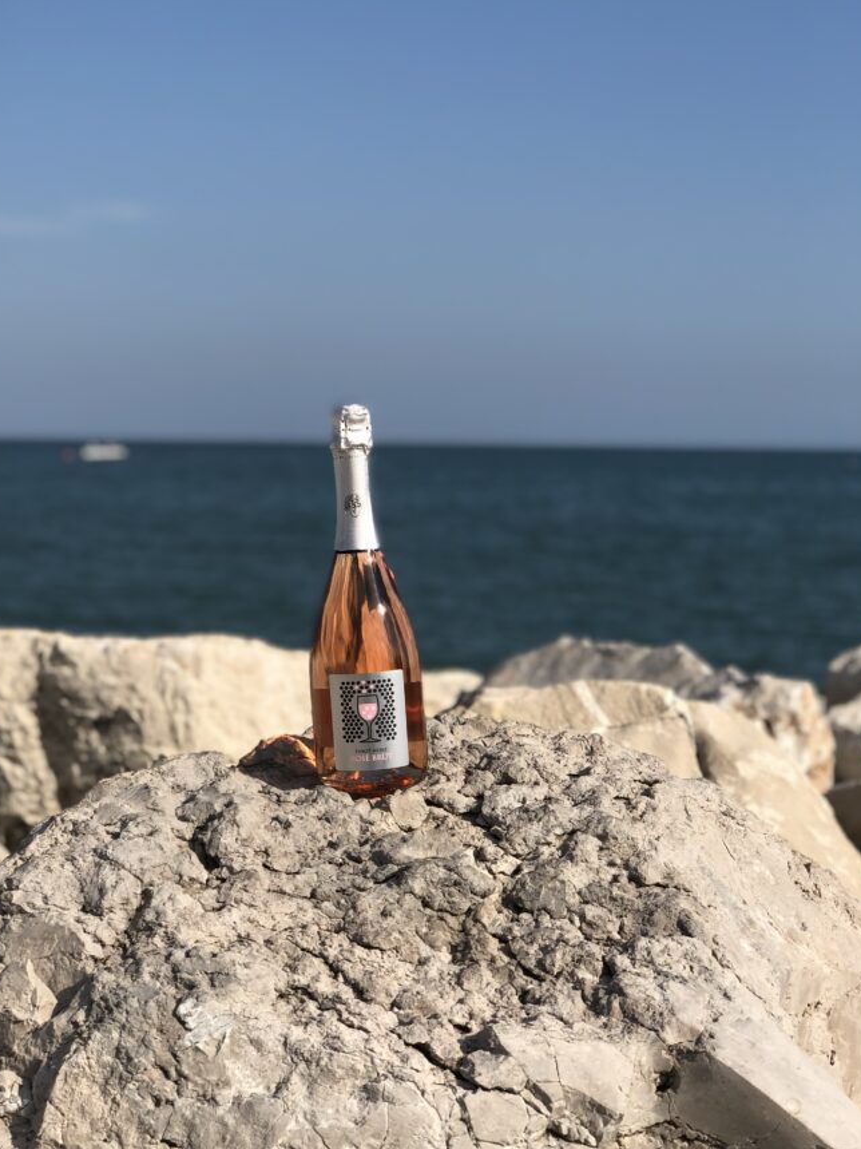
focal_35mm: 62
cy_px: 552
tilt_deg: -2.9
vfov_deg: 31.2
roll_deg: -0.7
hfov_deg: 23.6
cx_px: 365
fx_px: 2057
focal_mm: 6
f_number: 2.4
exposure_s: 1/1675
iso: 16
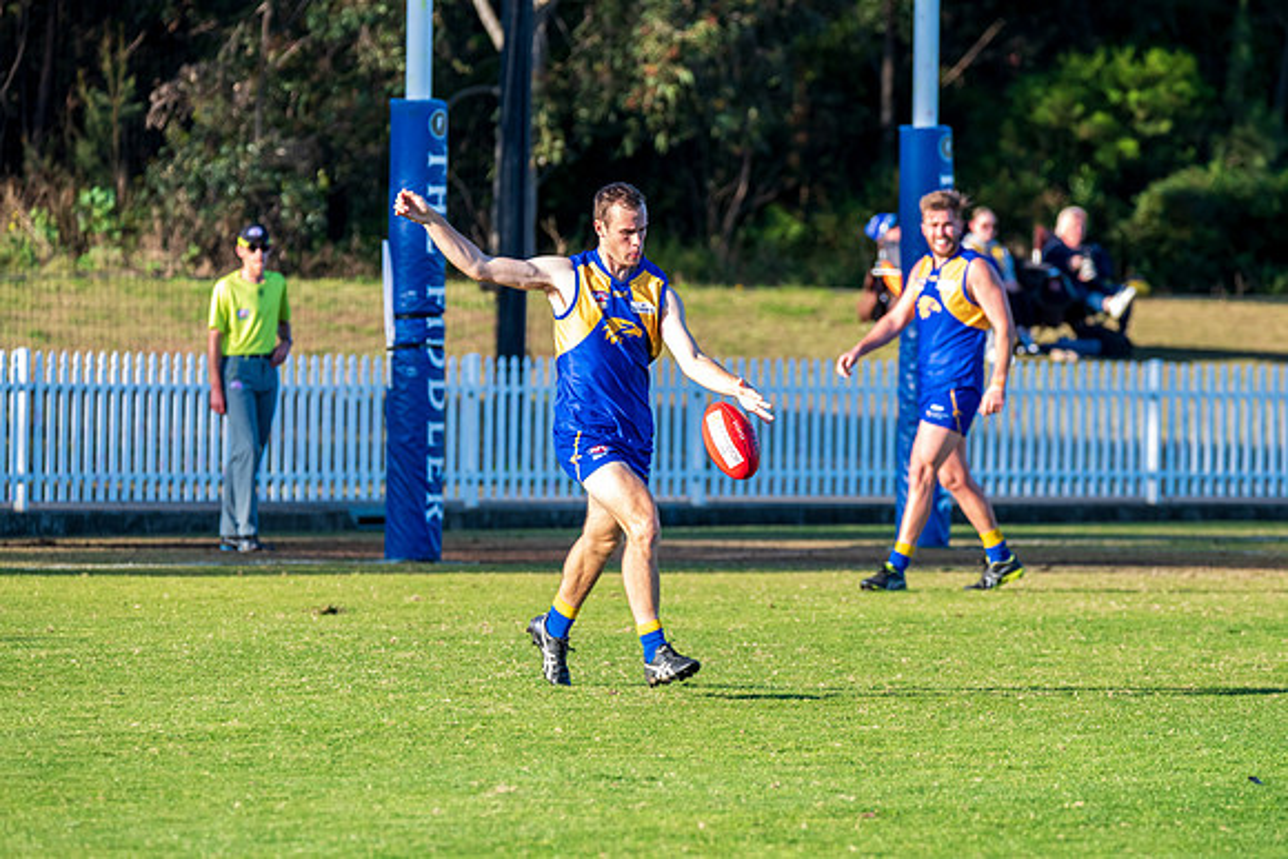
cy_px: 462
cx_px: 692
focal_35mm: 344
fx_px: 12308
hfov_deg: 6.0
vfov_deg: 4.0
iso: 800
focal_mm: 320
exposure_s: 1/640
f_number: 8
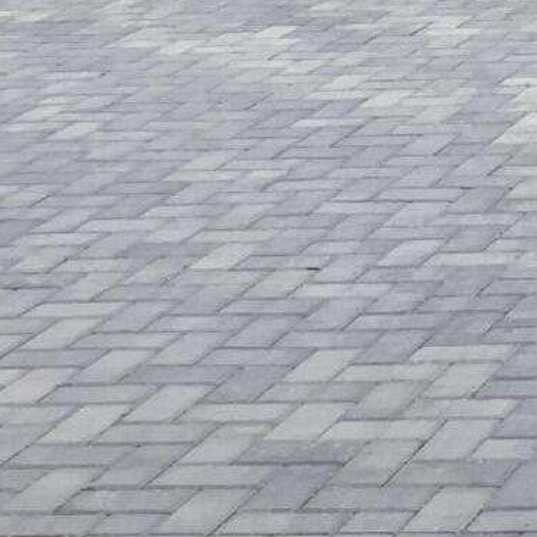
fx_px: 2580
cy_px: -321
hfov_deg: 10.2
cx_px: 1322
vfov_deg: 11.3
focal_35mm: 147
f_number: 2.4
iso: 25
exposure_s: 1/916
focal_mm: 3.3
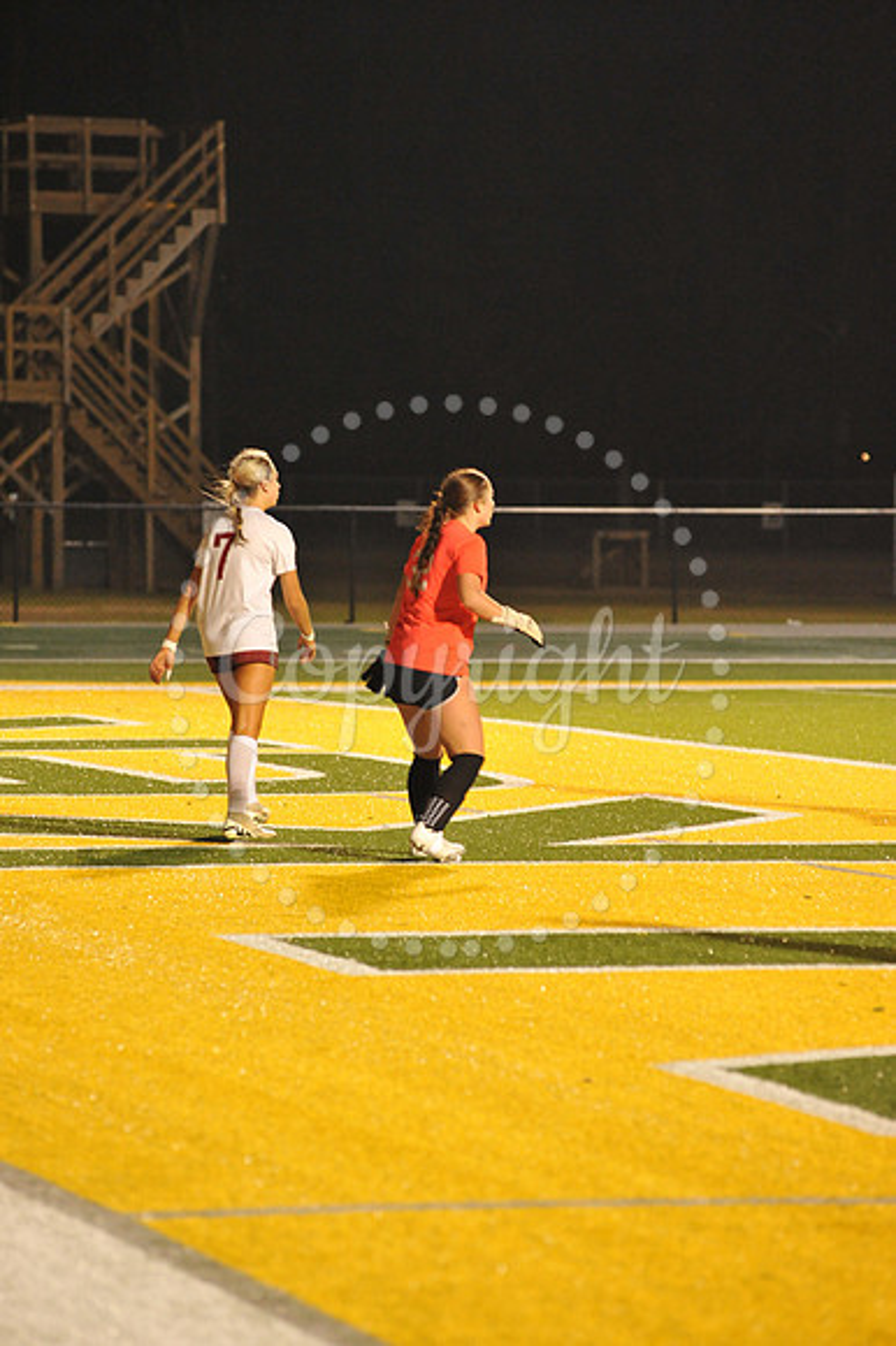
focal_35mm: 170
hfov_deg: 8.1
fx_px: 6354
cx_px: 448
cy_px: 673
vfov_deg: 12.1
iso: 4000
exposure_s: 1/160
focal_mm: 170
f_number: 4.5
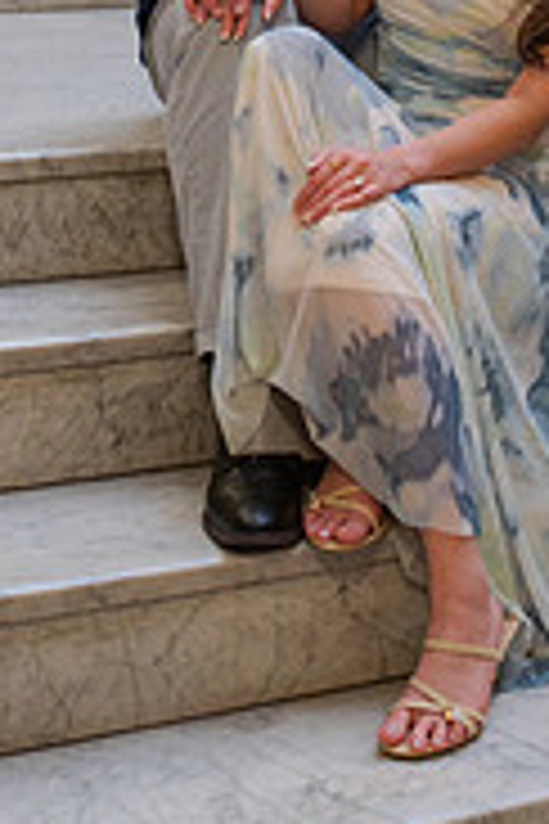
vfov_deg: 22.5
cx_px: 362
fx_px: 1967
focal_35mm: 86
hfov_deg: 15.9
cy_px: -50
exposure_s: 1/200
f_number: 3.5
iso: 1000
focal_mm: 35
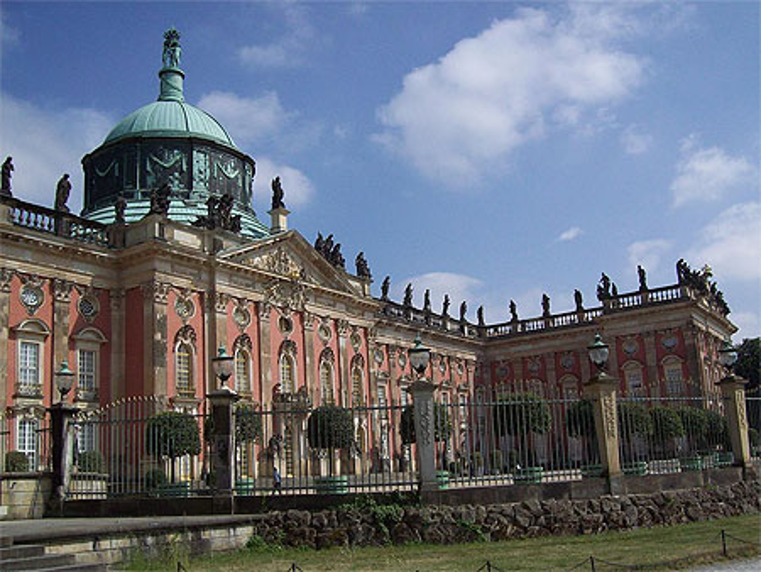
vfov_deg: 39.7
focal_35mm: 36
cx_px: 380
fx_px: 792
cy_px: 286
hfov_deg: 51.3
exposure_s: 1/1020
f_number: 4.8
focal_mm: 6
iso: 80
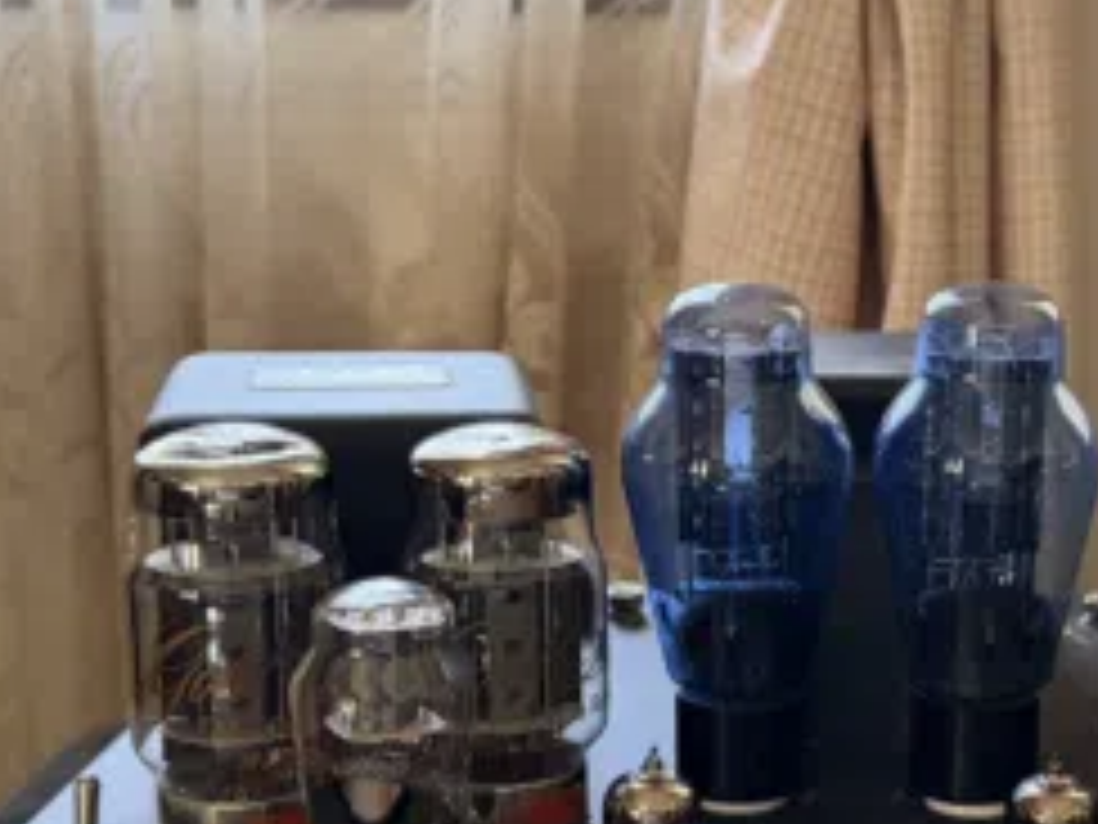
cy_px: 572
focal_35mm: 63
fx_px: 1998
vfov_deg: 23.1
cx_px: 855
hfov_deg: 30.1
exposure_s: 1/60
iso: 800
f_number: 1.78
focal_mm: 6.76
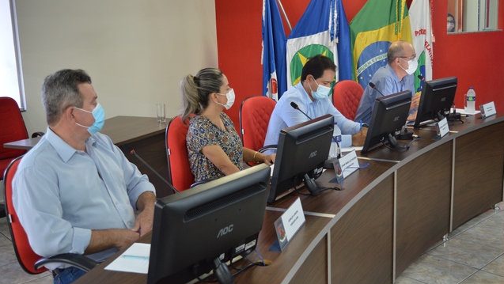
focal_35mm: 41
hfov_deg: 49.4
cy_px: 143
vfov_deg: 29.0
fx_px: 548
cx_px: 252
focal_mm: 26
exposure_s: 1/15
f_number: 4
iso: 900
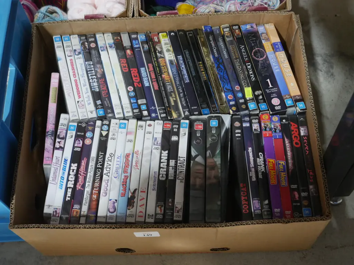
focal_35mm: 48
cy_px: 132
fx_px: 491
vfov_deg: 30.3
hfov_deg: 39.7
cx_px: 177
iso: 2500
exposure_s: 1/60
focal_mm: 24
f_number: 5.2
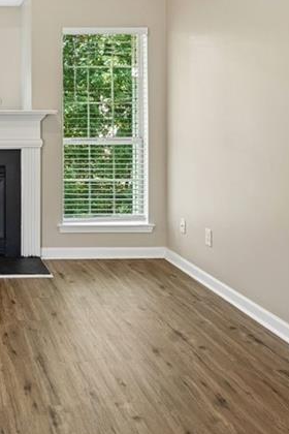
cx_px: -51
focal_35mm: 39
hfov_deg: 29.7
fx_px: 470
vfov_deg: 48.0
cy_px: 118
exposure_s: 1/8
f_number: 8
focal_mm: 16
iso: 400
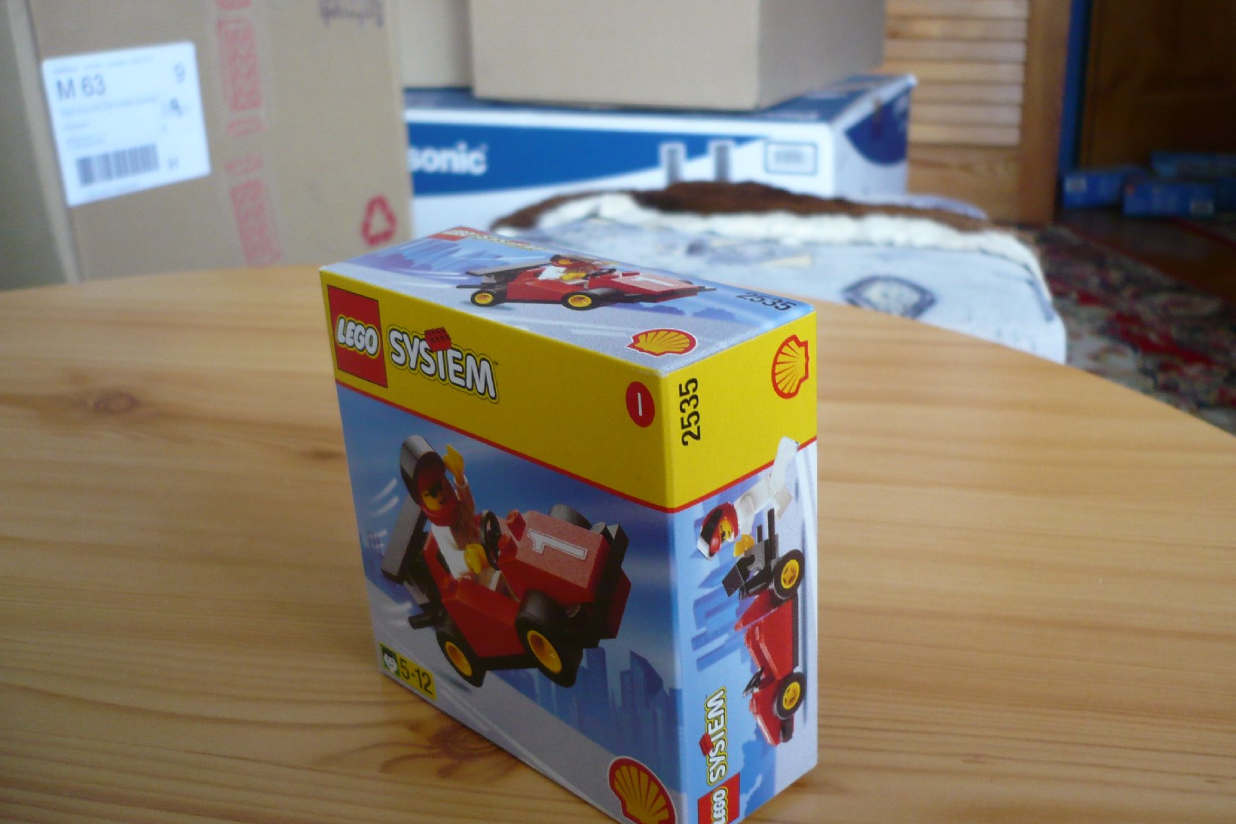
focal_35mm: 37
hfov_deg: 51.9
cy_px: 417
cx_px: 620
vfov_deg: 35.9
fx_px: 1270
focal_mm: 5.8
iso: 160
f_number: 2.8
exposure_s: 1/30
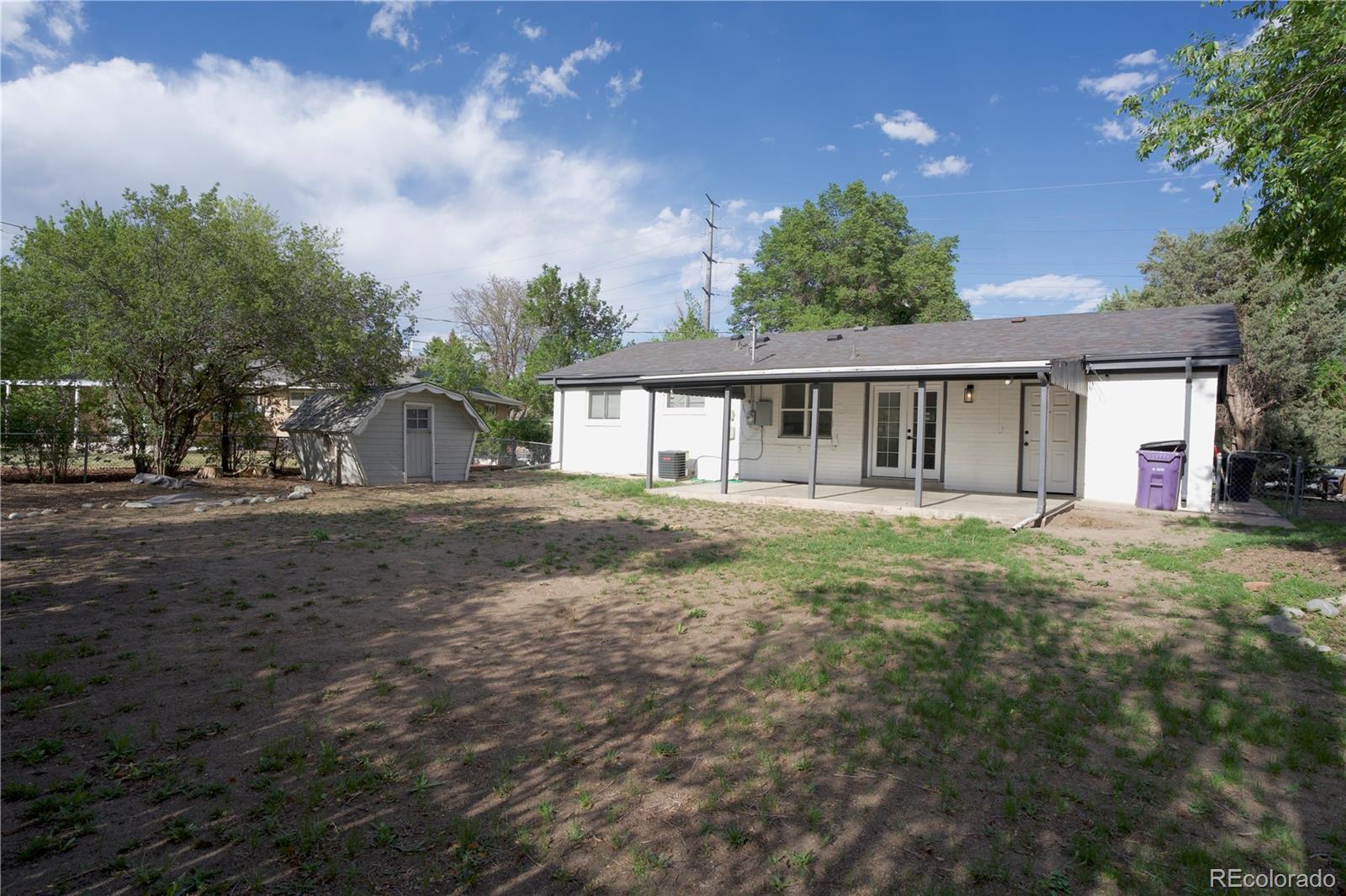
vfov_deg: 61.9
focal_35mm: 20
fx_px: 748
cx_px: 673
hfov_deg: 84.0
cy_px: 448
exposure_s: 1/640
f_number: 8
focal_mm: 20
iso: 320
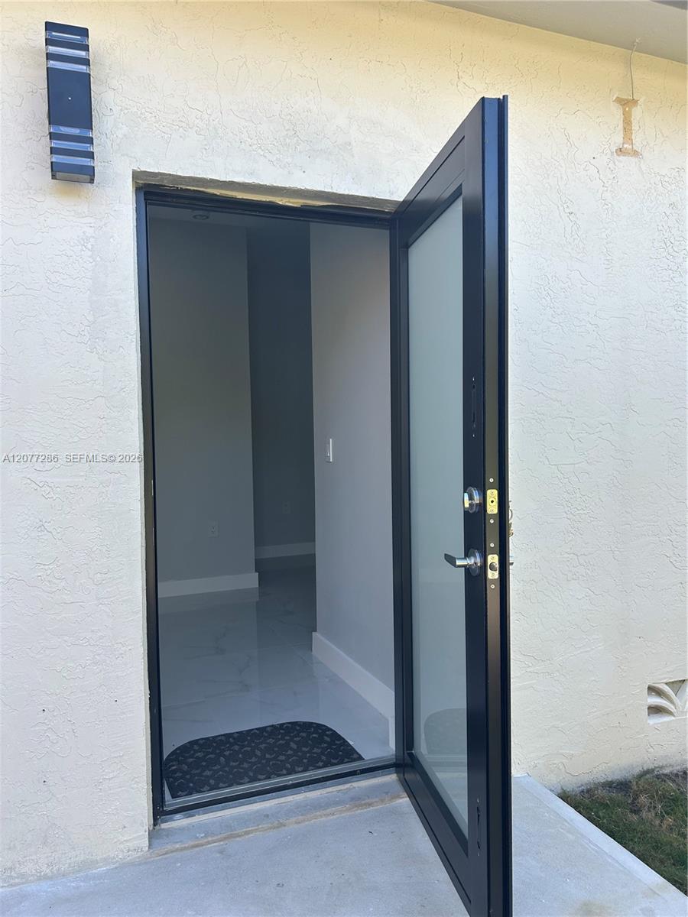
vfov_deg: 67.3
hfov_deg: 53.1
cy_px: 458
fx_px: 689
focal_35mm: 26
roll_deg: +0.0
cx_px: 344
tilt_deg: -2.6
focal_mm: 5.7
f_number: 1.5
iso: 50
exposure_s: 1/581
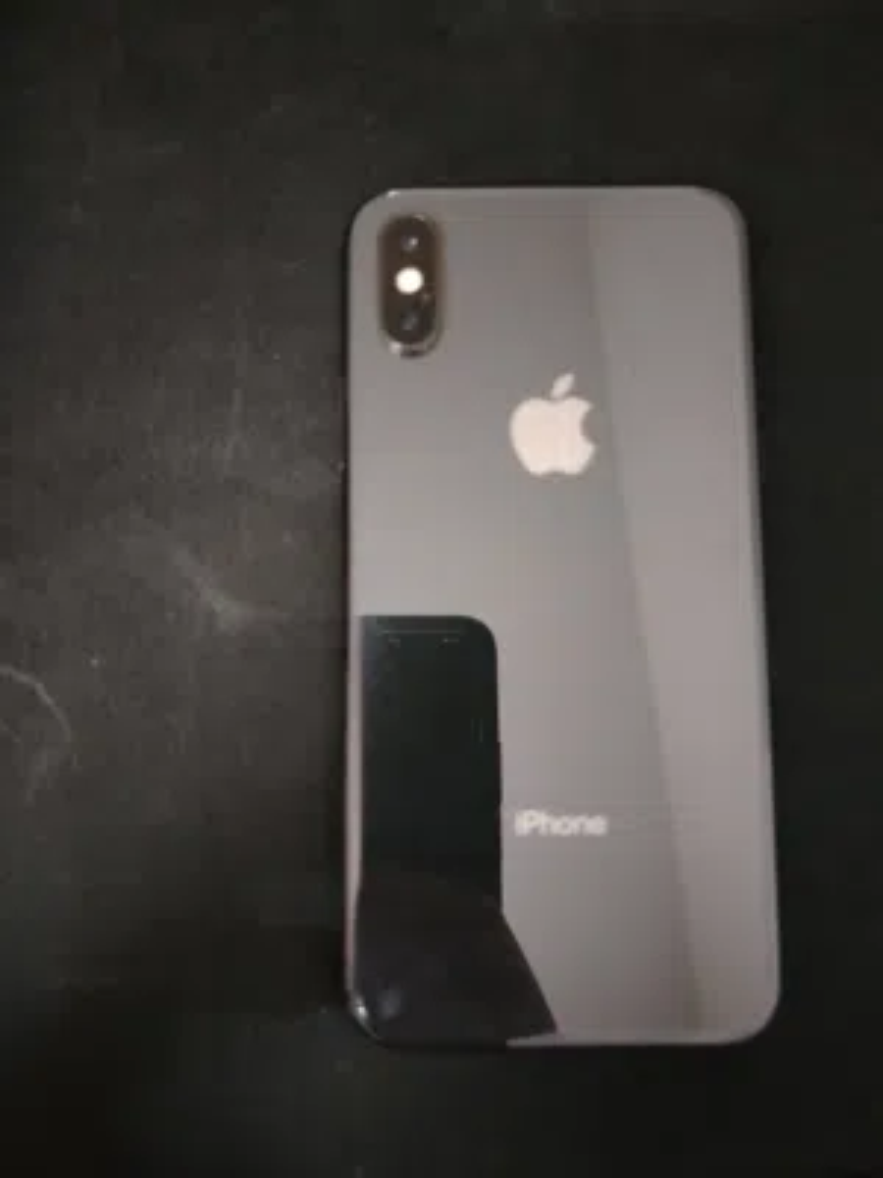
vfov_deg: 71.6
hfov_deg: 56.8
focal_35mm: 24
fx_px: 816
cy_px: 589
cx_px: 442
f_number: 1.75
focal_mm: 5.25
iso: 8960
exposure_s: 1/20
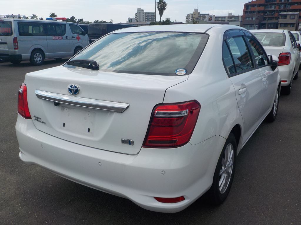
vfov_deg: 46.8
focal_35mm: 30
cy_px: 112
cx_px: 150
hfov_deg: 60.0
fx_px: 261
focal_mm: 4.1
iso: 125
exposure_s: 1/2000
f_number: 3.3
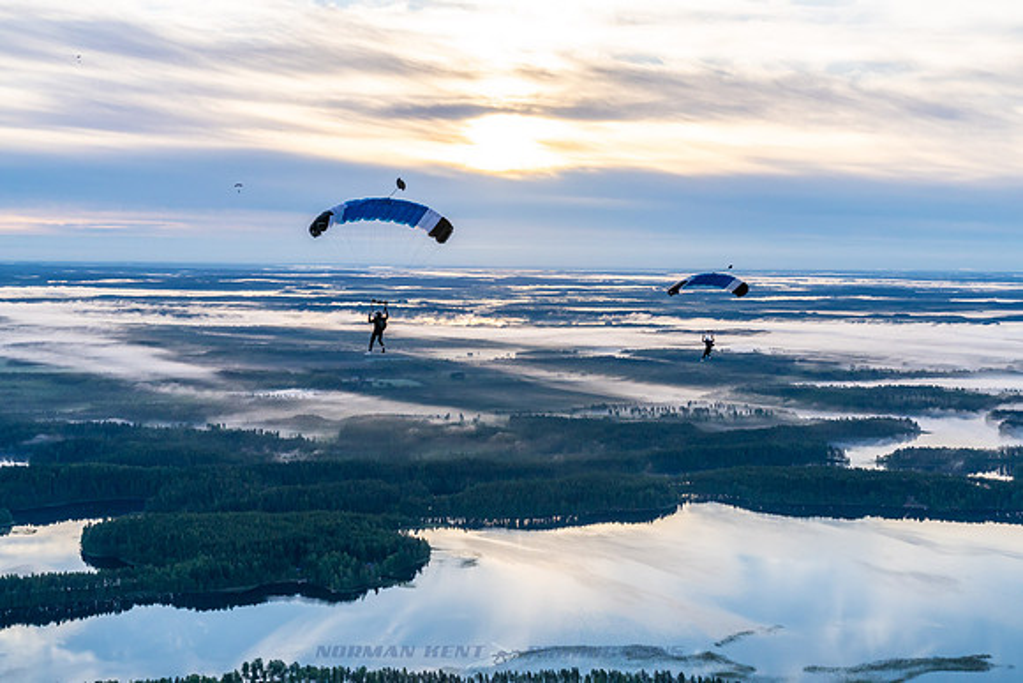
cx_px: 512
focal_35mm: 46
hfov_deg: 42.7
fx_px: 1307
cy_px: 342
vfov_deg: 29.3
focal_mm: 46
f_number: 5.6
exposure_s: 1/2000
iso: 1000
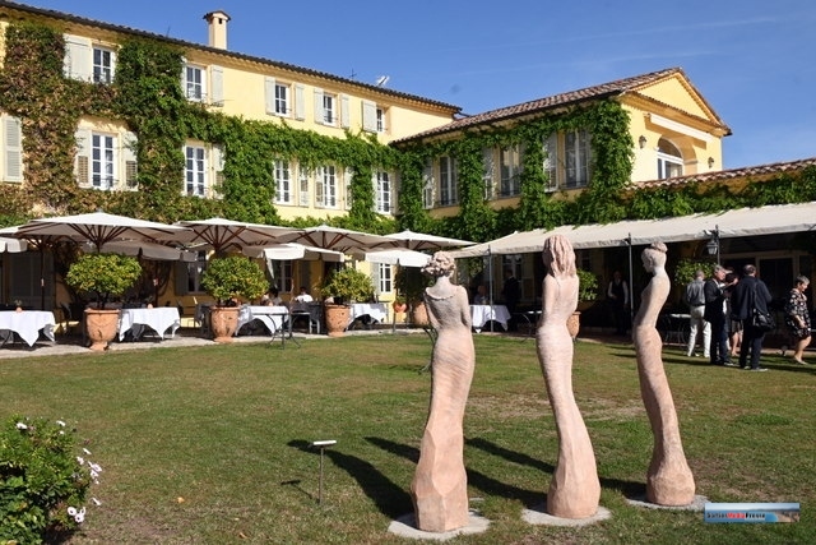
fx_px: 748
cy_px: 272
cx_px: 408
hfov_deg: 57.2
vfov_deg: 40.0
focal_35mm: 33
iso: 100
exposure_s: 1/200
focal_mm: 22
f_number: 10
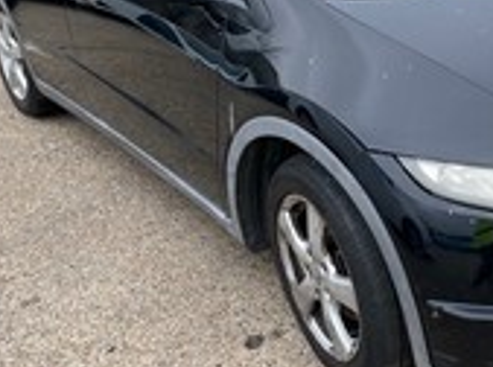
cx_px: 420
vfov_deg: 26.7
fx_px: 767
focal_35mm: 54
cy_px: 111
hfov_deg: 34.1
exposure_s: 1/759
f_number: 1.6
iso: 32
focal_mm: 4.2
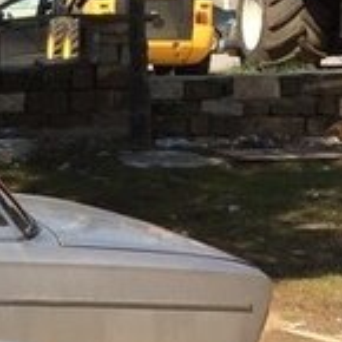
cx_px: -373
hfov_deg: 12.7
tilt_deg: -1.9
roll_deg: +2.1
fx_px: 1308
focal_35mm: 117
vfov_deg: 14.9
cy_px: 131
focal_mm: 4.15
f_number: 2.2
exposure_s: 1/1866
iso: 32
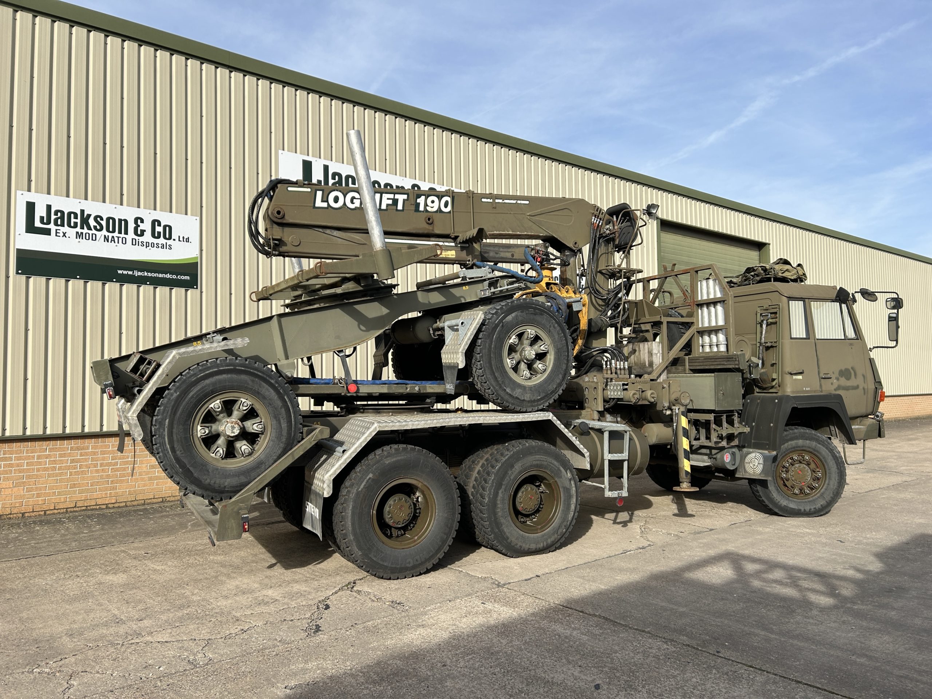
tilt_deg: +5.3
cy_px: 350
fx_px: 700
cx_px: 466
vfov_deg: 53.1
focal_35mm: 26
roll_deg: +0.3
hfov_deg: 67.3
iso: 50
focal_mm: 5.7
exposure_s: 1/3356
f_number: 1.5
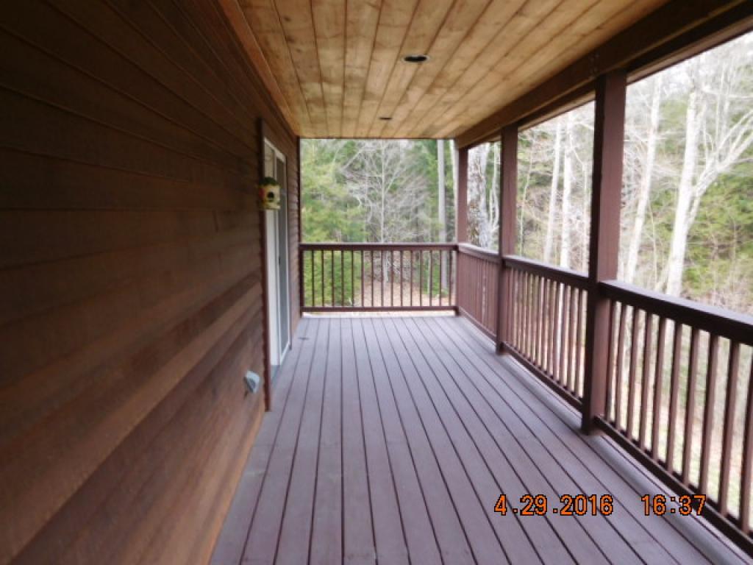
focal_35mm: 25
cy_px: 282
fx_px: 544
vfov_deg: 54.9
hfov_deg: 69.4
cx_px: 376
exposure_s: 1/30
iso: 125
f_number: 3.4
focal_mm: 4.5
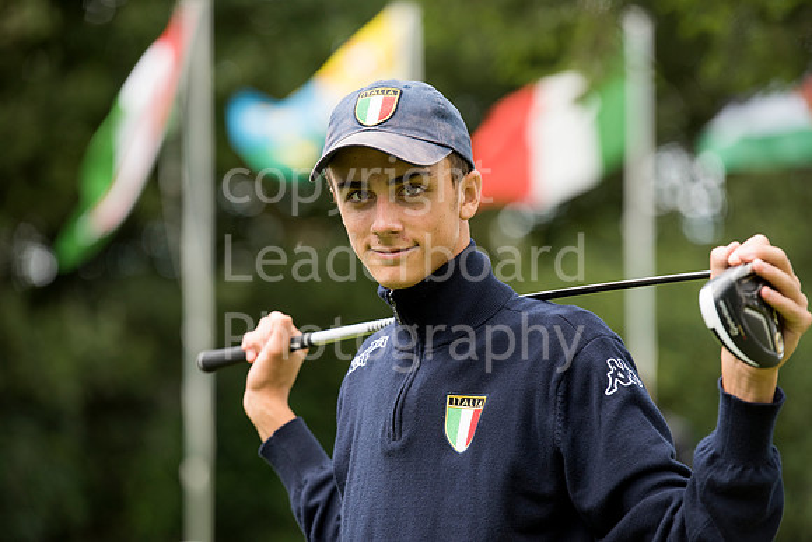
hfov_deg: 11.1
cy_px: 271
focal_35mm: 185
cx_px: 406
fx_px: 4174
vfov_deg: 7.4
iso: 640
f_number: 4
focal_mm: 185
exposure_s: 1/640
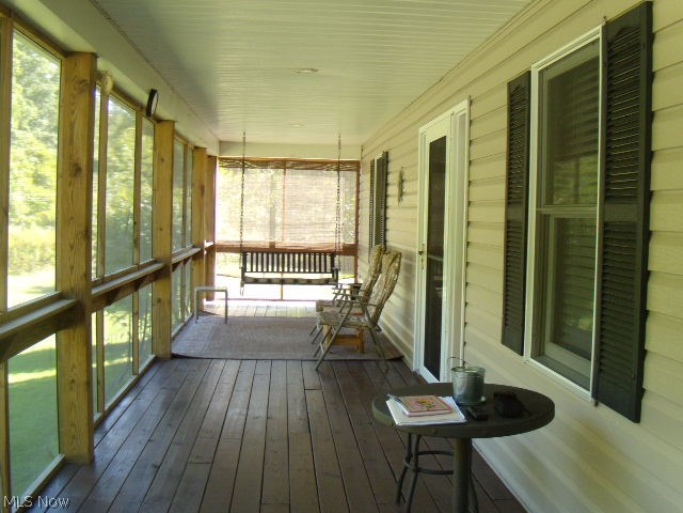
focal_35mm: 36
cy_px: 256
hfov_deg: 51.4
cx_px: 342
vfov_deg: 39.7
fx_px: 710
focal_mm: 6.4
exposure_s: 1/60
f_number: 3.6
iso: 200
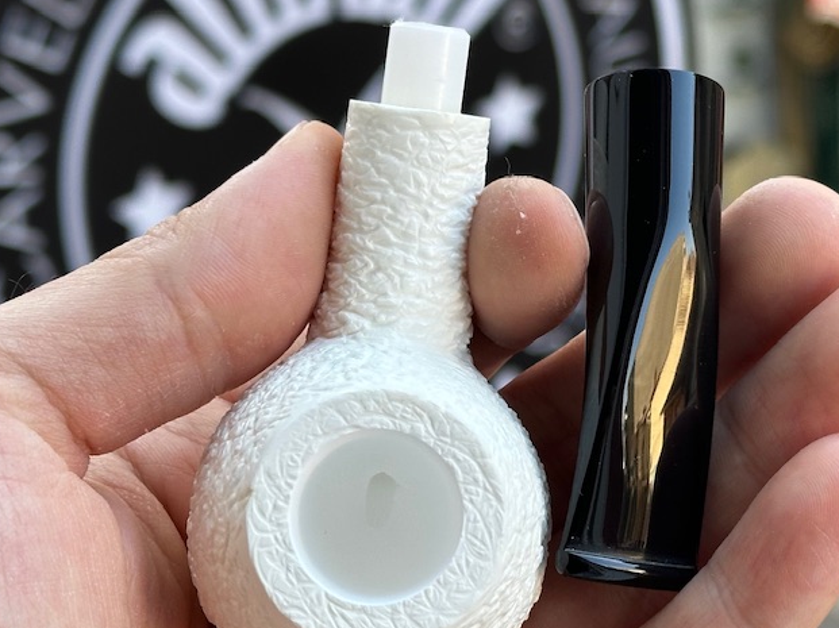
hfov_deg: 19.7
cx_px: 590
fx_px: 2398
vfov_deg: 14.9
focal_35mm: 99
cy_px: 227
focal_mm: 6.86
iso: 50
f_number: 1.78
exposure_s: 1/193
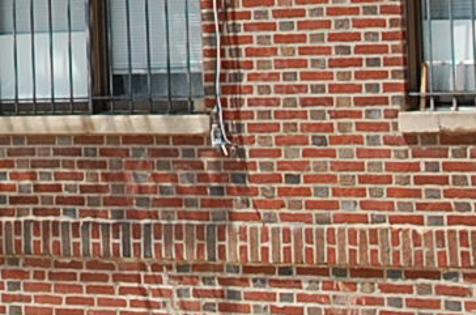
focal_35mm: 186
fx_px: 2454
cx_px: -356
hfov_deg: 10.5
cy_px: -235
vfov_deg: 7.2
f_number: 7.1
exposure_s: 1/200
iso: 200
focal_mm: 20
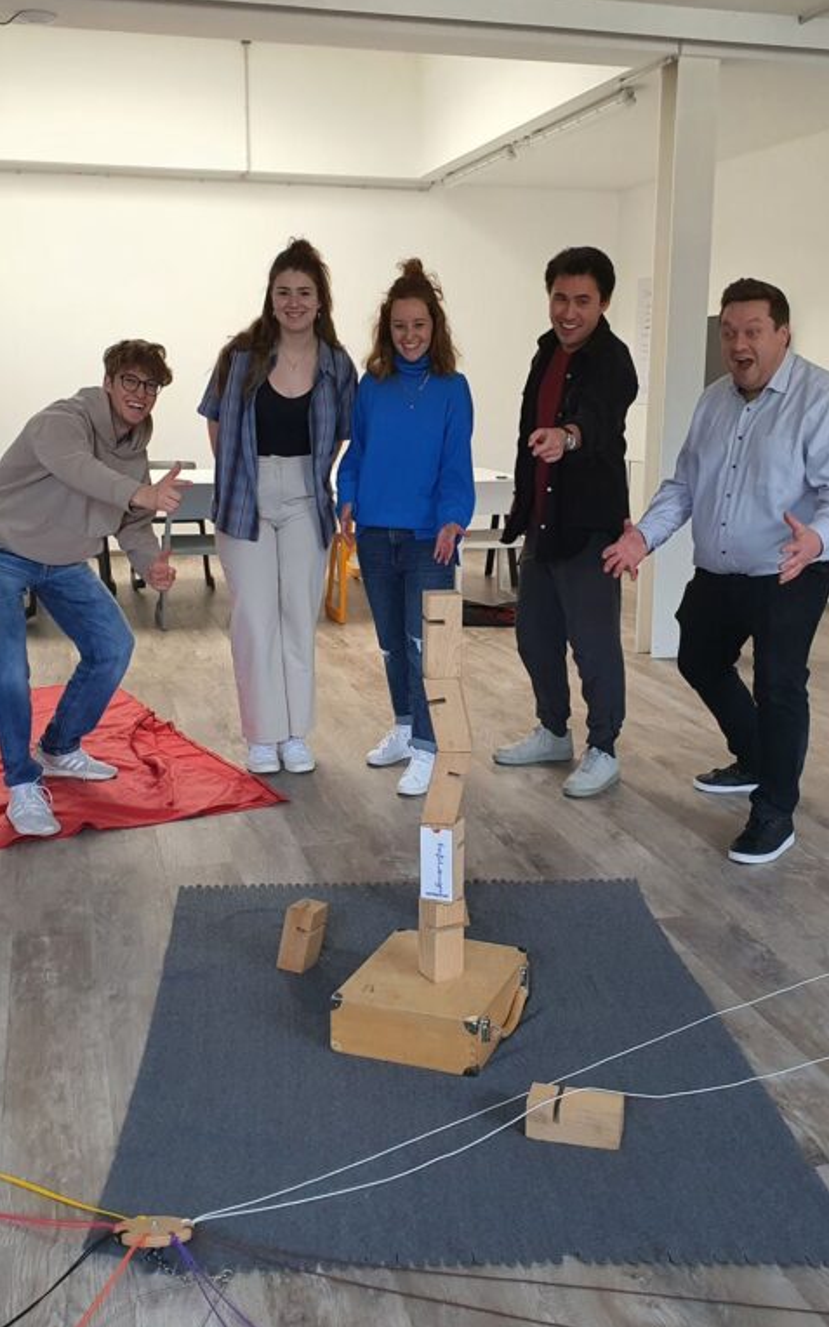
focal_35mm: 37
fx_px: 1337
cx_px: 471
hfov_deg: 34.4
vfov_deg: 52.7
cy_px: 663
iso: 200
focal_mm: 4.3
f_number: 2.4
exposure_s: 1/100
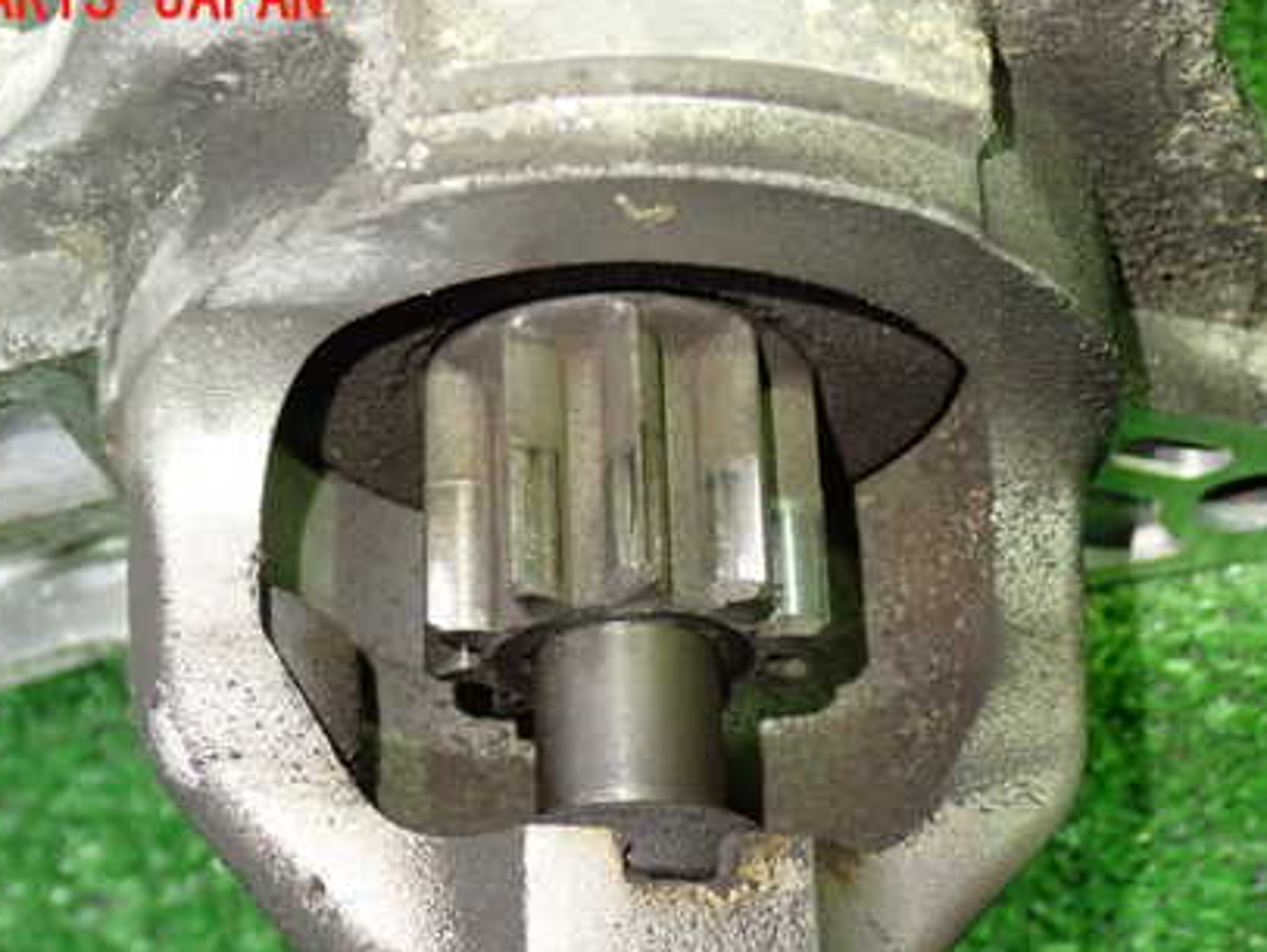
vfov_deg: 22.5
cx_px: 693
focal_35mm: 65
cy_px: 662
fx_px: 2381
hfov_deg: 29.8
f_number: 2.9
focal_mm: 7.84
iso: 800
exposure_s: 1/30
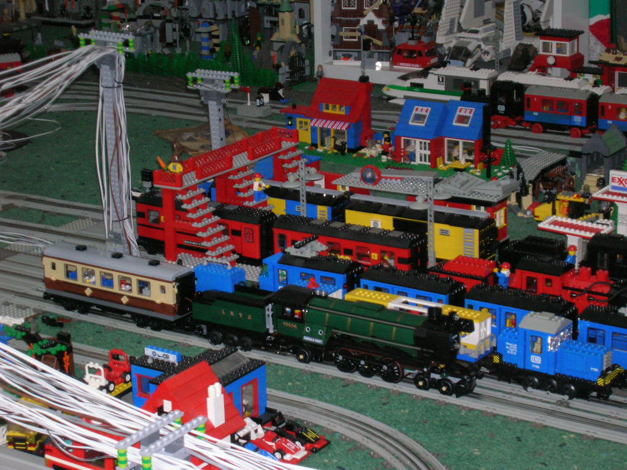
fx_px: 1703
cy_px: 235
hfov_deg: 20.9
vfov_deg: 15.7
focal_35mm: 94
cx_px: 314
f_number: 4.7
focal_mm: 15.7
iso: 200
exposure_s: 1/60.1
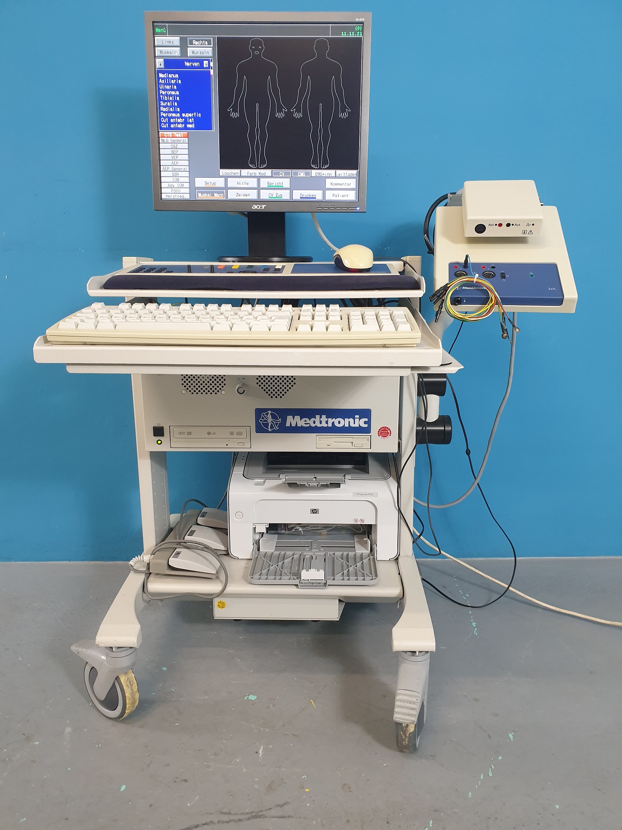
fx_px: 623
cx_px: 311
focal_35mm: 26
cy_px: 415
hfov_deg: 53.1
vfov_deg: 67.3
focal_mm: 4.3
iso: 320
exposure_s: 1/33
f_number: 2.4
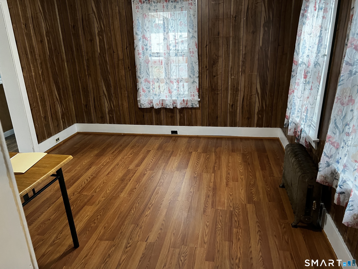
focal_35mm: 26
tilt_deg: -19.2
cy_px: 134
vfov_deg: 53.1
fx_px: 269
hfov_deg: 67.3
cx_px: 179
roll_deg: +2.2
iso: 400
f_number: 1.5
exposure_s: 1/60
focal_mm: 5.7
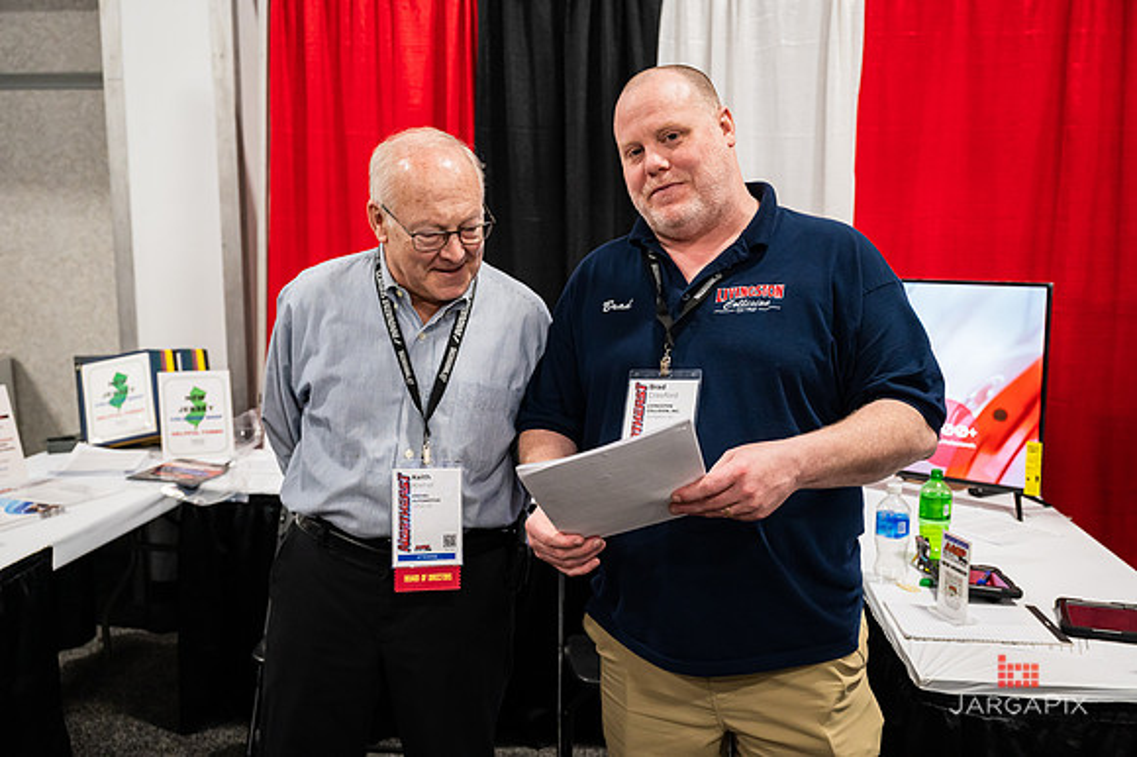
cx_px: 568
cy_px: 378
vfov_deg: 37.8
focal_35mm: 35
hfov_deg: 54.4
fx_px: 1106
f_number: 4
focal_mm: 35
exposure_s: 1/200
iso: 3200
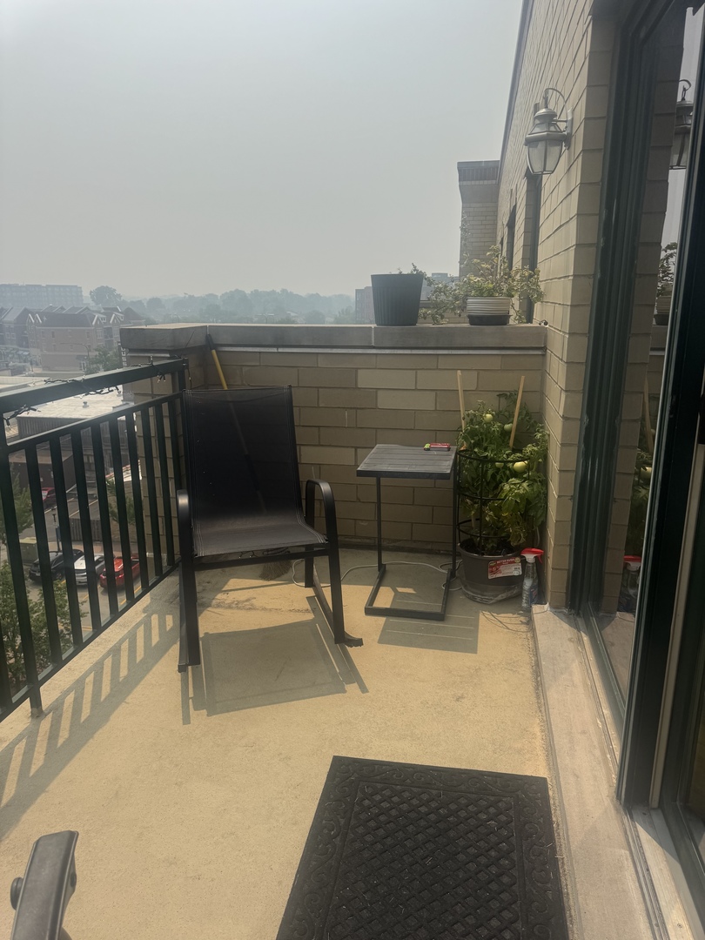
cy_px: 470
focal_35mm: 24
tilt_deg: -14.5
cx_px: 352
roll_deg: +1.2
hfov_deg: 56.8
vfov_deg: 71.6
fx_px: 652
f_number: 1.78
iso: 80
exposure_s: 1/9009
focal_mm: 6.76
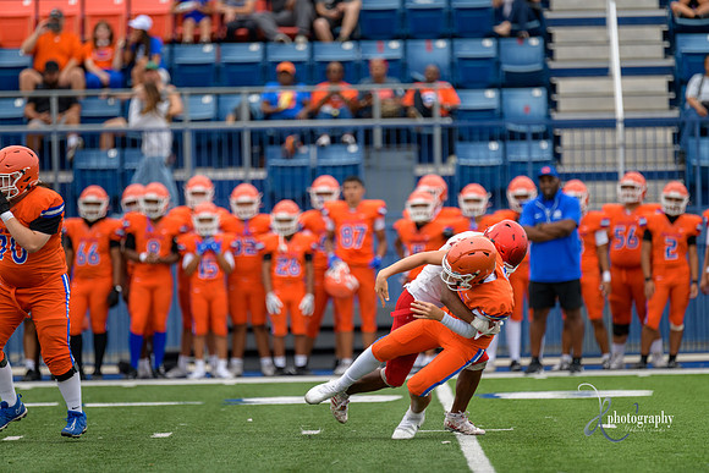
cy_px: 236
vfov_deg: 4.6
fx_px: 5909
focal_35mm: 300
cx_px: 354
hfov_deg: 6.9
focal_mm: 300
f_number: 2.8
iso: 280
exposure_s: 1/800
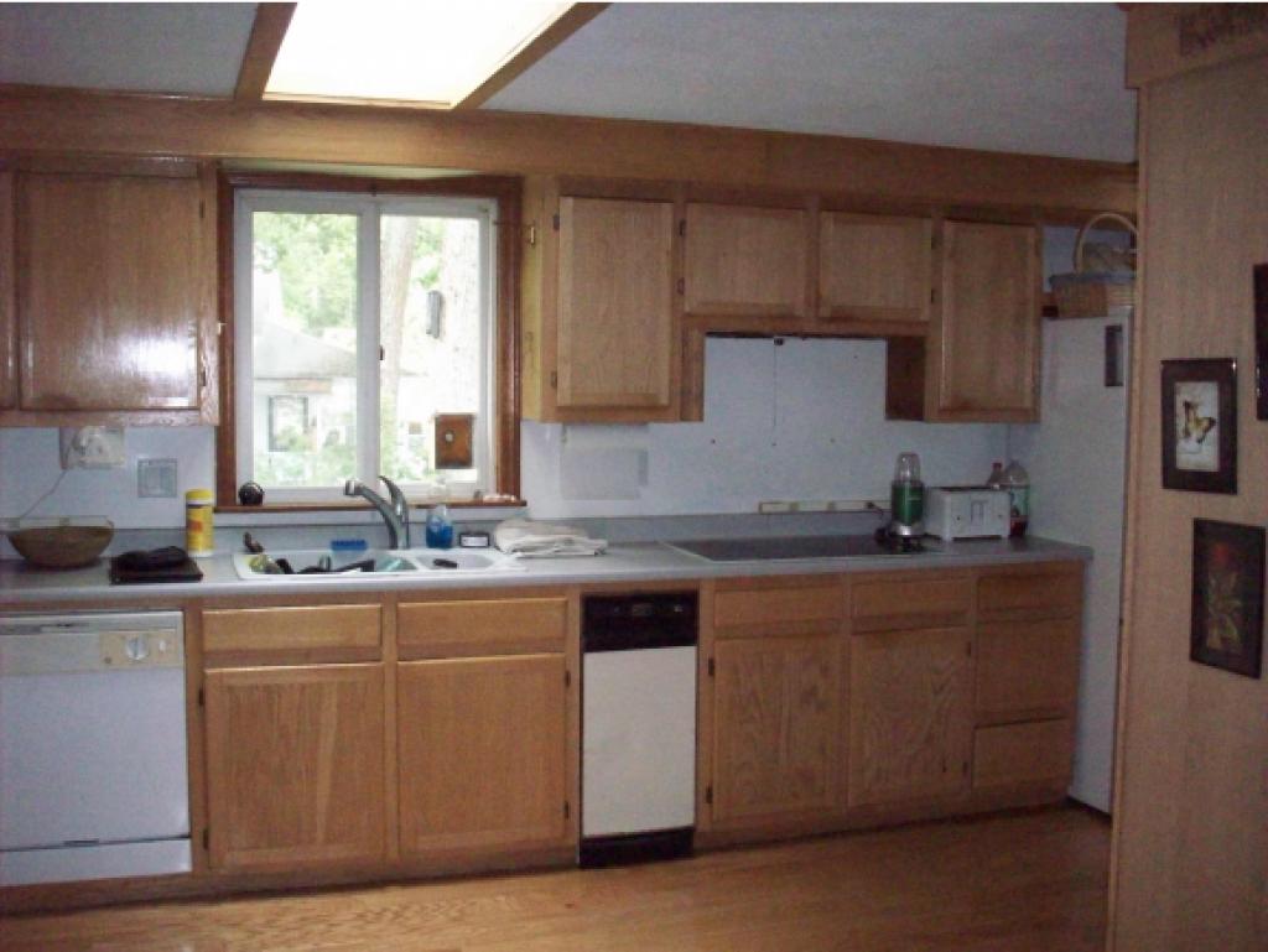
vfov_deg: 38.7
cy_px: 476
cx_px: 634
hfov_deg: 50.1
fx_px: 1356
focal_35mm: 37
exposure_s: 1/128
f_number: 2.8
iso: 800
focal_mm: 6.2
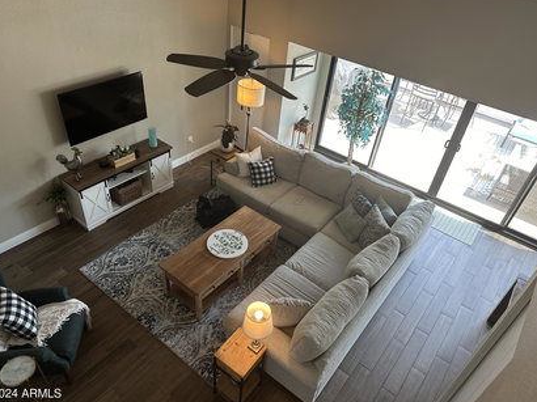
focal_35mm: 25
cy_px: 203
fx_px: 388
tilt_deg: -38.4
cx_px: 270
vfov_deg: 54.8
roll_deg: -6.7
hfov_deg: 69.4
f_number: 1.78
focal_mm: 6.86
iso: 80
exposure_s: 1/120
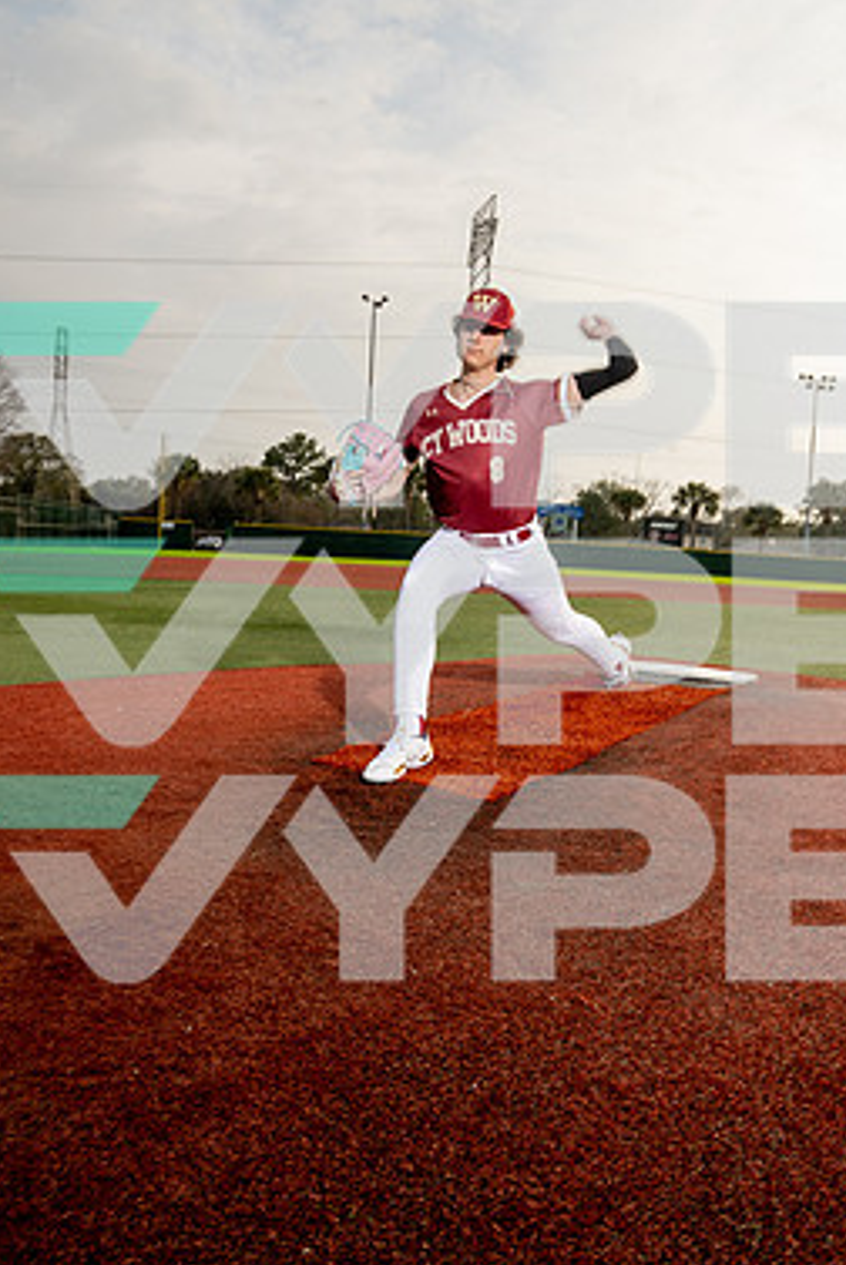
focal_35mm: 31
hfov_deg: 42.4
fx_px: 1091
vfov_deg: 60.2
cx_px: 460
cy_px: 644
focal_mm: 26
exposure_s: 1/250
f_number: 11
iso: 250
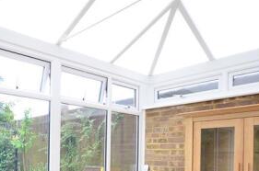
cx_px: 58
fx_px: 251
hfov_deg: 51.7
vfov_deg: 35.3
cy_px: 156
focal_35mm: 35
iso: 200
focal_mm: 10
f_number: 5
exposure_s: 1/160
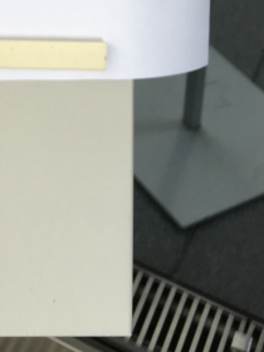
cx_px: -190
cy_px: -199
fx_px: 1078
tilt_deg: -30.1
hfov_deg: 12.8
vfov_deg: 16.6
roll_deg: -1.1
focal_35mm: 106
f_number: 2.2
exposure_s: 1/120
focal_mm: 4.15
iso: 25
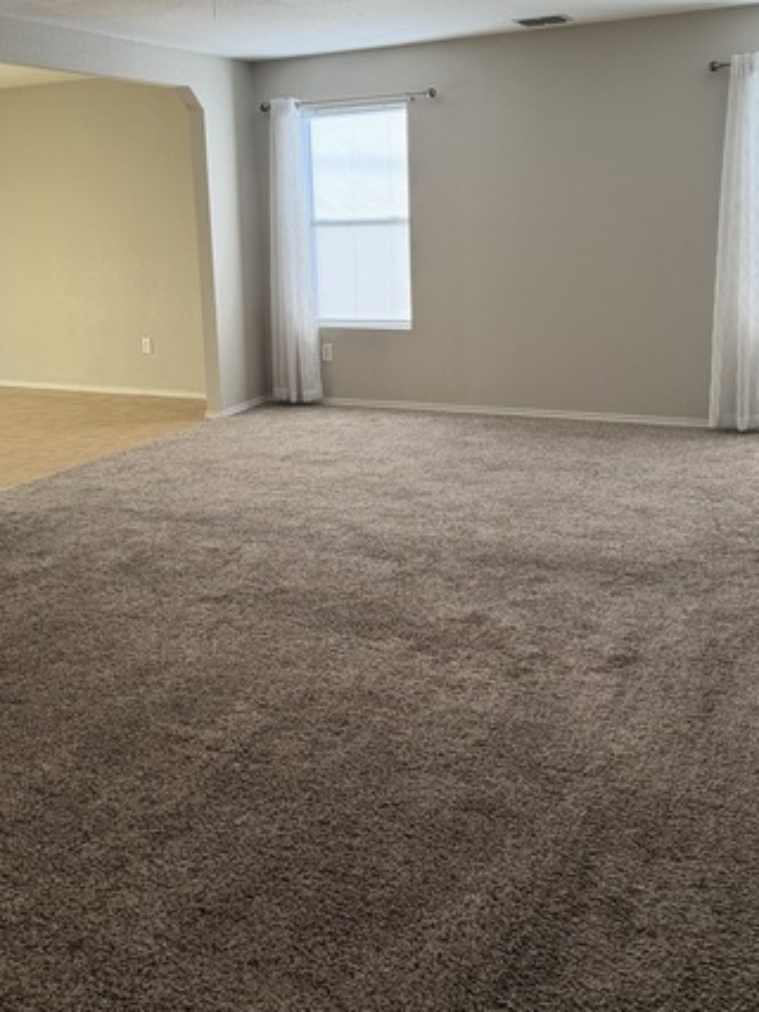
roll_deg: +2.0
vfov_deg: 50.9
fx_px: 1053
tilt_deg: -9.5
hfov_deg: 39.6
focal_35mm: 36
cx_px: 344
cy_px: 389
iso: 200
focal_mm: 6.76
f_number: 1.78
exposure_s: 1/120
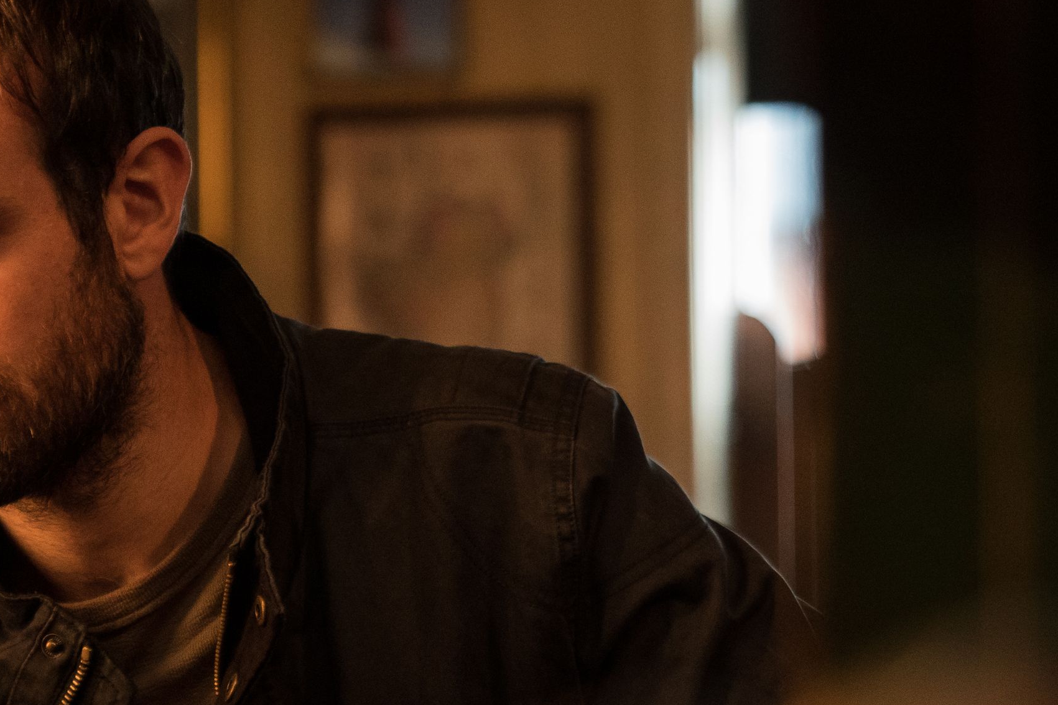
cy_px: 374
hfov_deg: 13.0
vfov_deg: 8.7
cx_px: 351
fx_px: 4643
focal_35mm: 158
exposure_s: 1/160
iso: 4000
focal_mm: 70
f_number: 2.8
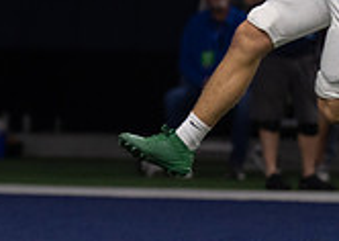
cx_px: -112
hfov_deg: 2.1
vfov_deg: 1.5
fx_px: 9151
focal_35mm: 952
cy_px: 79
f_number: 2.8
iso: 1250
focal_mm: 200
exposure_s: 1/1000
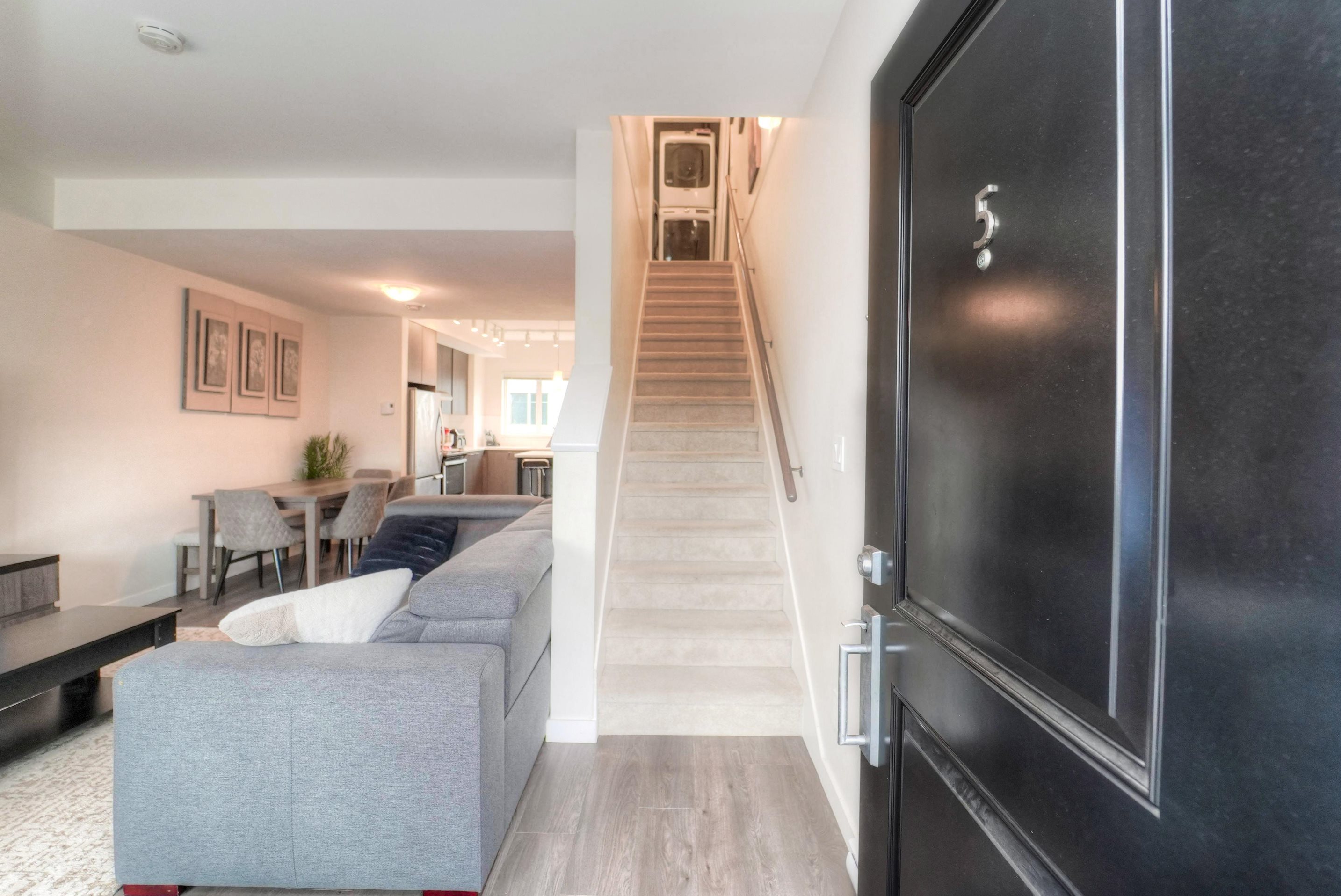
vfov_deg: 77.4
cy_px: 427
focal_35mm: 15
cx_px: 681
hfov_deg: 100.4
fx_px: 559
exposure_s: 1/80
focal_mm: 14
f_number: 4
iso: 800
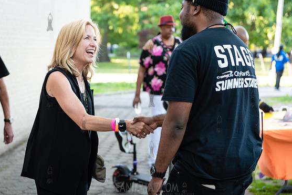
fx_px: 698
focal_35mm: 86
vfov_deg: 15.9
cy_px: 132
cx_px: 111
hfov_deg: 23.6
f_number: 3.2
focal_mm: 62
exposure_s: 1/125
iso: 800
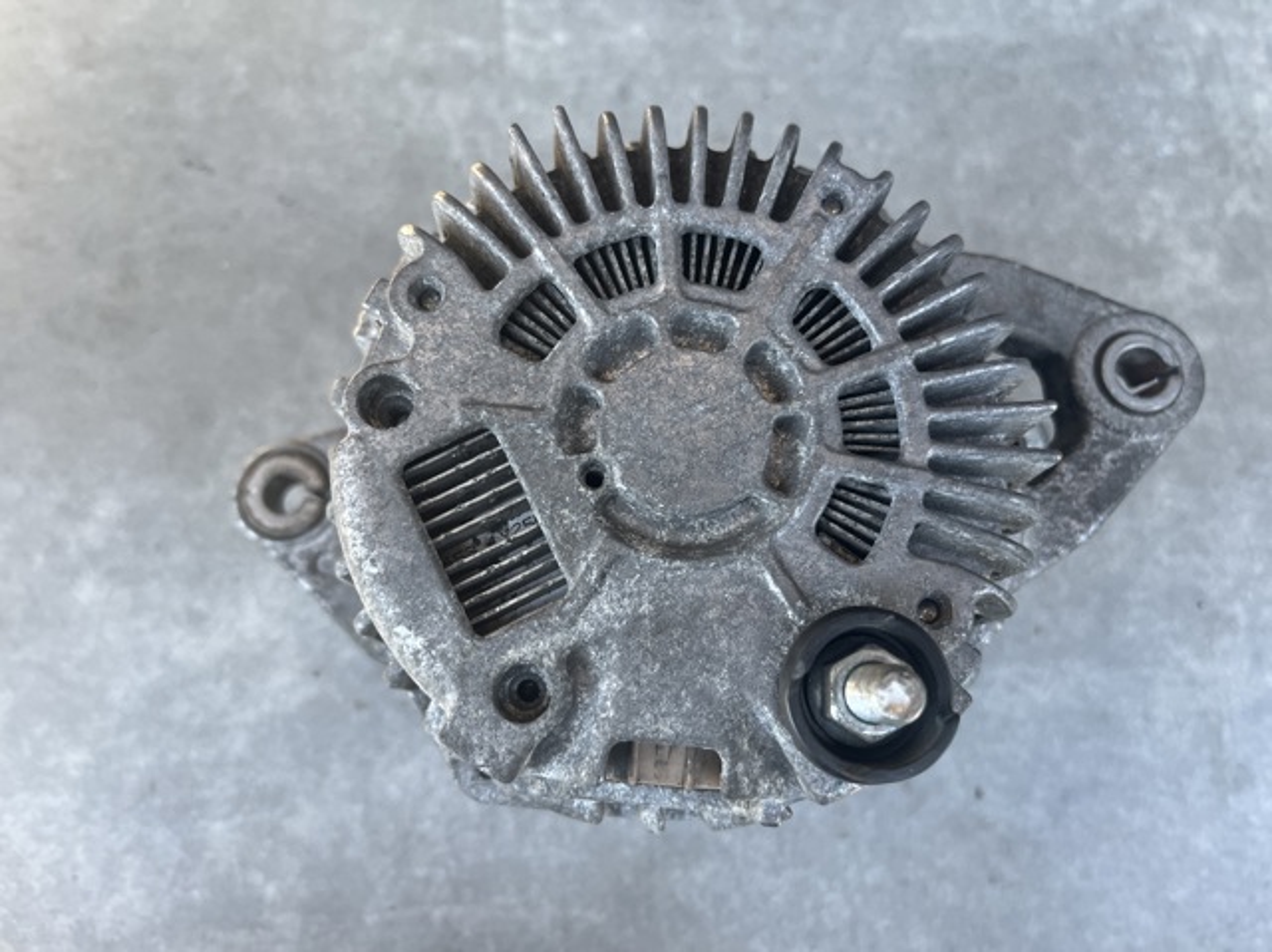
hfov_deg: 67.3
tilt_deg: -81.4
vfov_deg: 53.0
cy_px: 476
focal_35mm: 26
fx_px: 955
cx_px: 636
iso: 80
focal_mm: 5.1
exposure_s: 1/121
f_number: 1.6
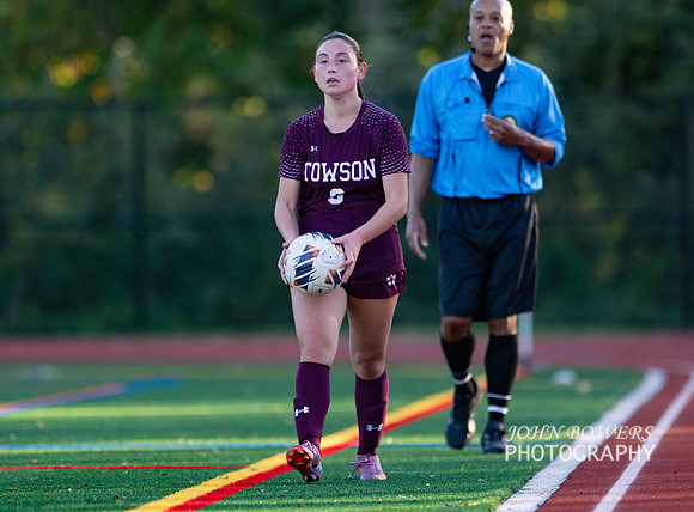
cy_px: 218
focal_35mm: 496
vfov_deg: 3.0
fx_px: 9886
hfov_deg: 4.0
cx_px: 342
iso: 1000
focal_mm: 300
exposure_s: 1/1600
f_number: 2.8
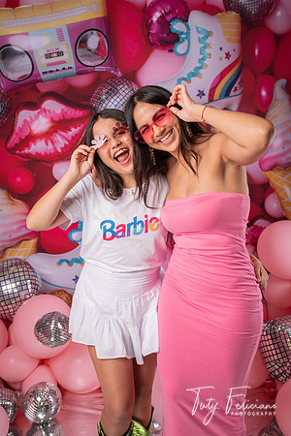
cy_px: 218
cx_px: 146
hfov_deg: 32.6
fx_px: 497
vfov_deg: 47.4
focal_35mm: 41
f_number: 5.6
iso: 250
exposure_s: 1/80
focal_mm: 41
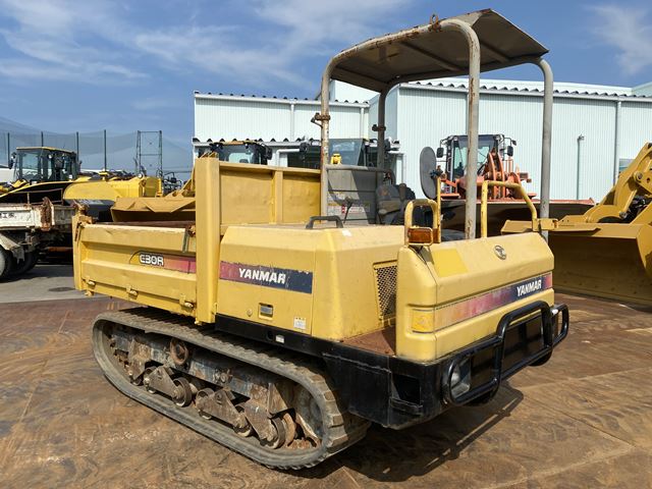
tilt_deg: -1.7
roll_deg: -1.3
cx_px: 326
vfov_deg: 53.1
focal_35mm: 26
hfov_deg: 67.3
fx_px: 490
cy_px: 244
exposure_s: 1/4274
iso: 32
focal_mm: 4.25
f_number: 1.8
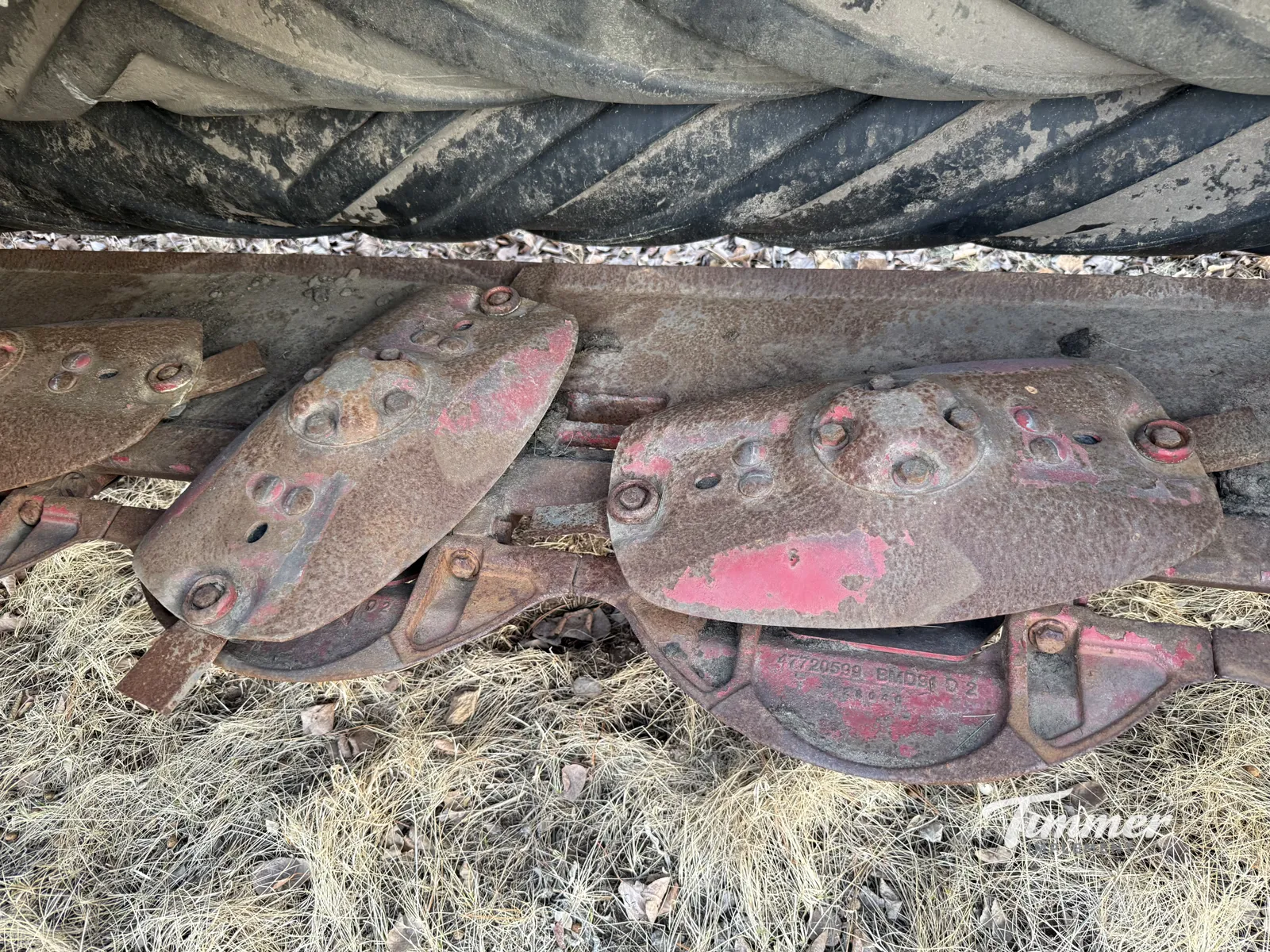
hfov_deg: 71.6
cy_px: 476
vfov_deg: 56.8
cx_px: 635
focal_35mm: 24
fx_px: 881
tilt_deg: -46.8
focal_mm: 6.76
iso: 200
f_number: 1.78
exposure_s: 1/87
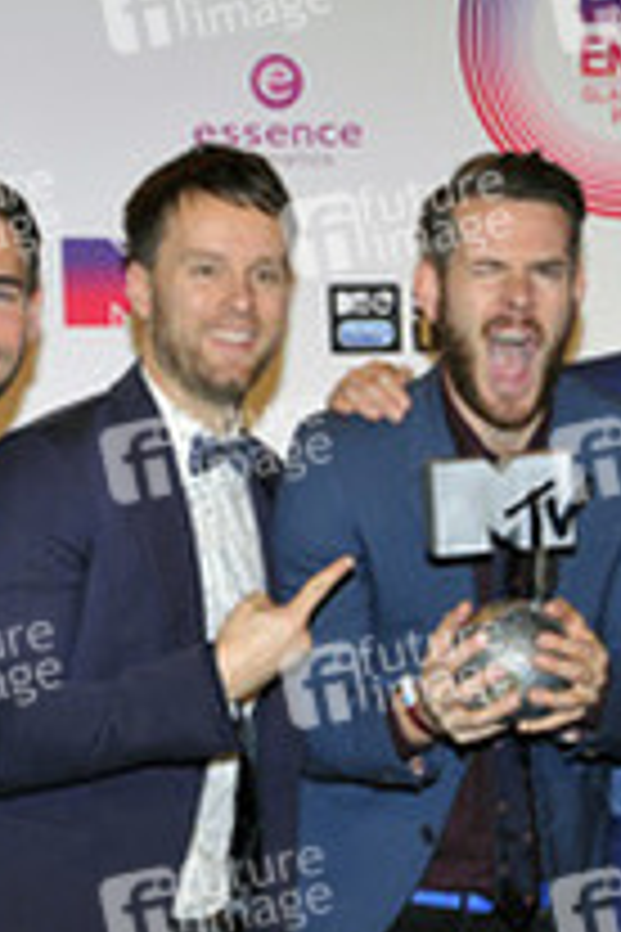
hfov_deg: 10.2
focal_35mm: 135
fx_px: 3493
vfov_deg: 15.2
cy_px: 563
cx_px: 274
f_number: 7.1
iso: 800
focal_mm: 62
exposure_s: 1/250
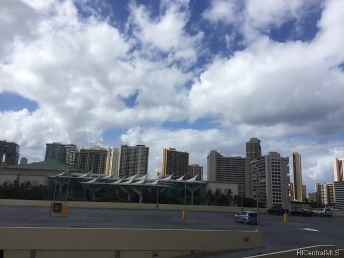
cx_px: 172
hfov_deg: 61.7
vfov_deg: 48.2
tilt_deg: +12.5
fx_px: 288
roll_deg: -5.1
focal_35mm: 29
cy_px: 129
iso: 32
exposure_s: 1/3597
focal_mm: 4.15
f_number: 2.2
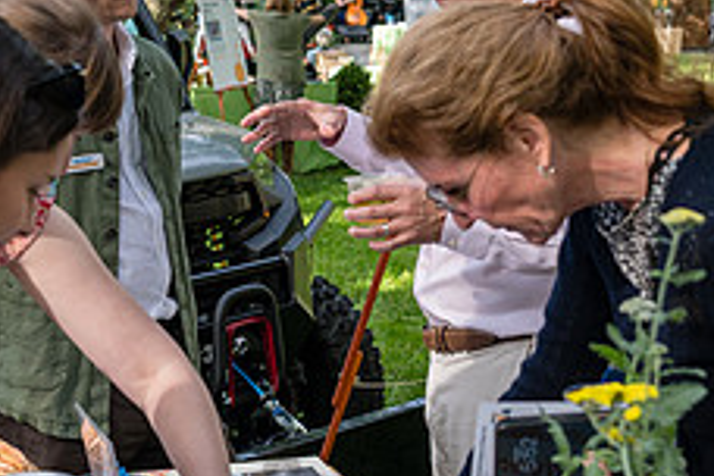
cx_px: 279
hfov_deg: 22.8
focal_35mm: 89
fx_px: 1765
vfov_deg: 15.3
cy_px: 119
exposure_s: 1/640
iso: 800
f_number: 4
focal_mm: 35
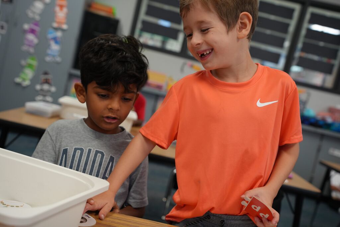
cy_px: 114
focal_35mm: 45
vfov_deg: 29.9
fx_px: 425
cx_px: 170
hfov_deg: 43.6
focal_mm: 45
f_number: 4
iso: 1250
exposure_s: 1/160
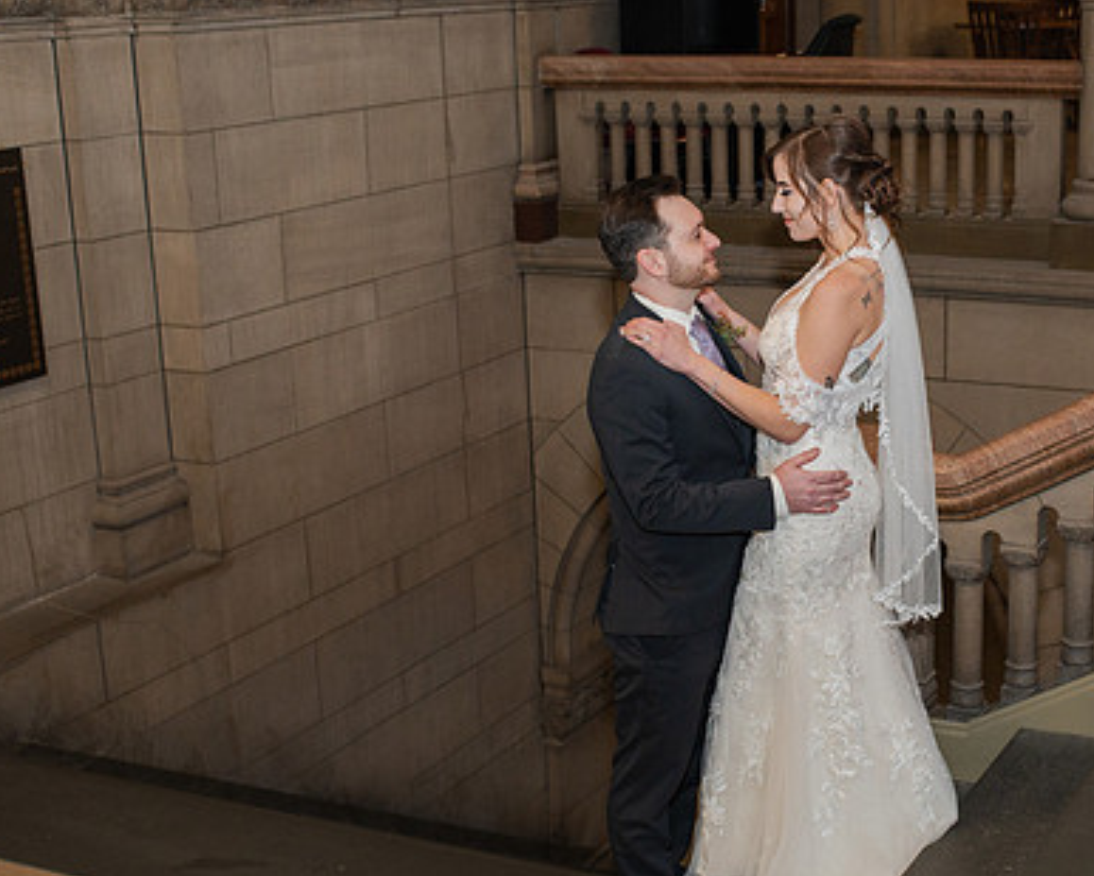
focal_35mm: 60
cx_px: 805
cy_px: 477
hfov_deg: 31.0
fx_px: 1943
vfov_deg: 25.4
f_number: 3.5
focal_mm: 35
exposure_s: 1/200
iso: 1000
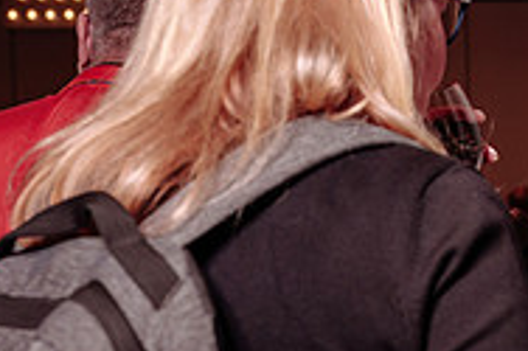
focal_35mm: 108
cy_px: 322
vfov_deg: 12.6
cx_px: 618
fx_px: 1583
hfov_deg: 18.1
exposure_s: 1/50
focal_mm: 35
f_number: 4
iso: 800
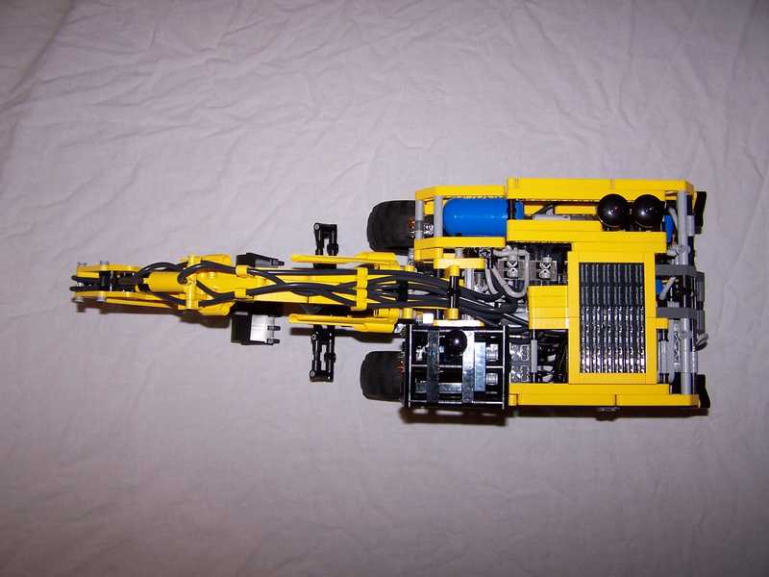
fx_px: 844
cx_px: 384
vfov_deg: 37.7
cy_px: 288
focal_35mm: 38
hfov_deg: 49.0
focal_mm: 6.3
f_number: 2.8
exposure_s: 1/60
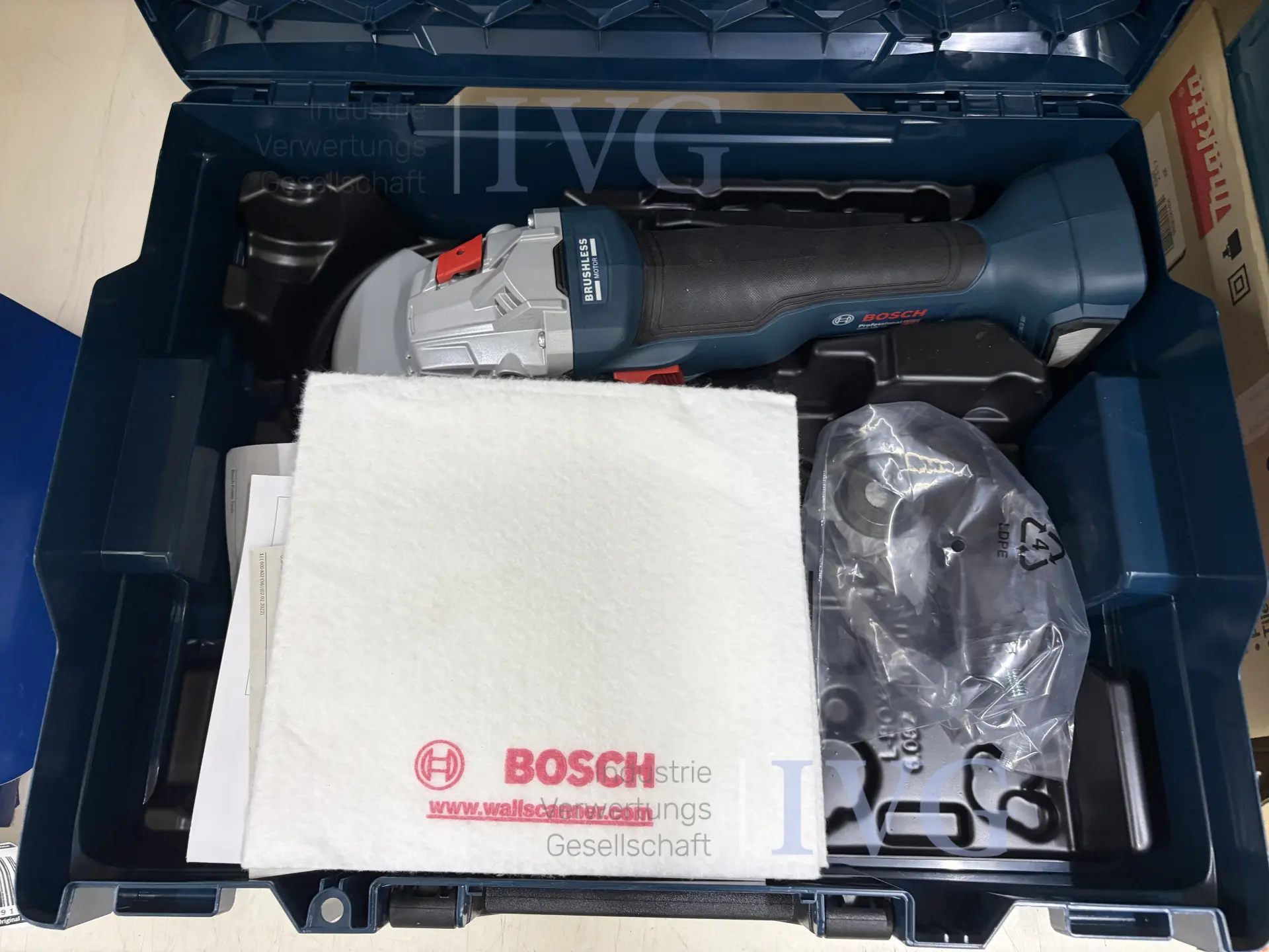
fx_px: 953
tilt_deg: -71.6
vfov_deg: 53.1
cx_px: 634
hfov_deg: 67.3
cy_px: 476
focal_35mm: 26
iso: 160
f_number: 1.6
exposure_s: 1/50
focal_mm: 5.96
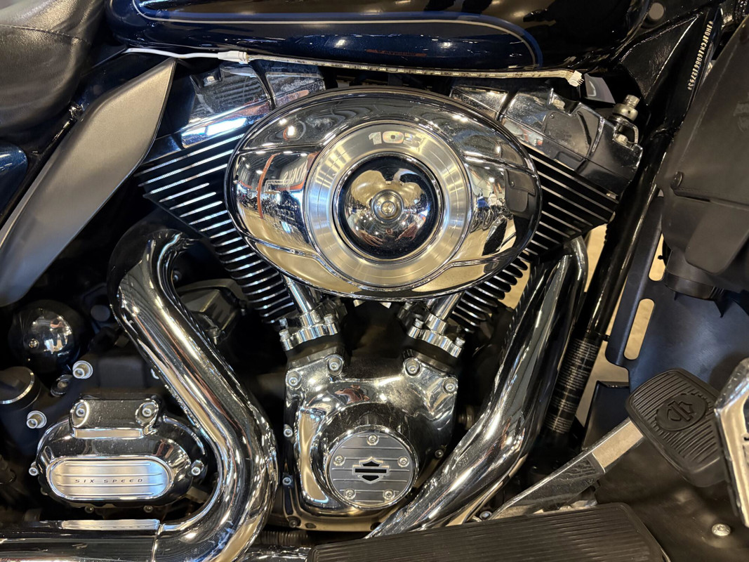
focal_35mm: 26
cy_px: 281
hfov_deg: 67.3
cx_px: 374
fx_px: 563
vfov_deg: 53.1
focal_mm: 5.96
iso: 500
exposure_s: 1/60
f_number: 1.6
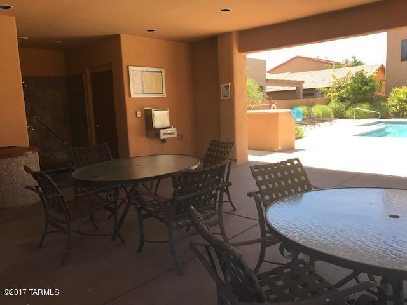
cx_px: 204
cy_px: 152
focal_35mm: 28
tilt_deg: -9.0
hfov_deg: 63.4
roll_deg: +0.7
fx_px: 329
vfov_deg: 49.7
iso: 20
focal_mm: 3.99
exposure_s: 1/563
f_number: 1.8
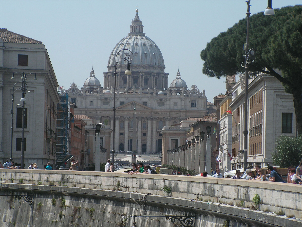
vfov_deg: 11.4
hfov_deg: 15.2
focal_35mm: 130
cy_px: 114
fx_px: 1134
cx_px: 151
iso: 50
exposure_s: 1/500
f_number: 4.8
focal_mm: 21.8
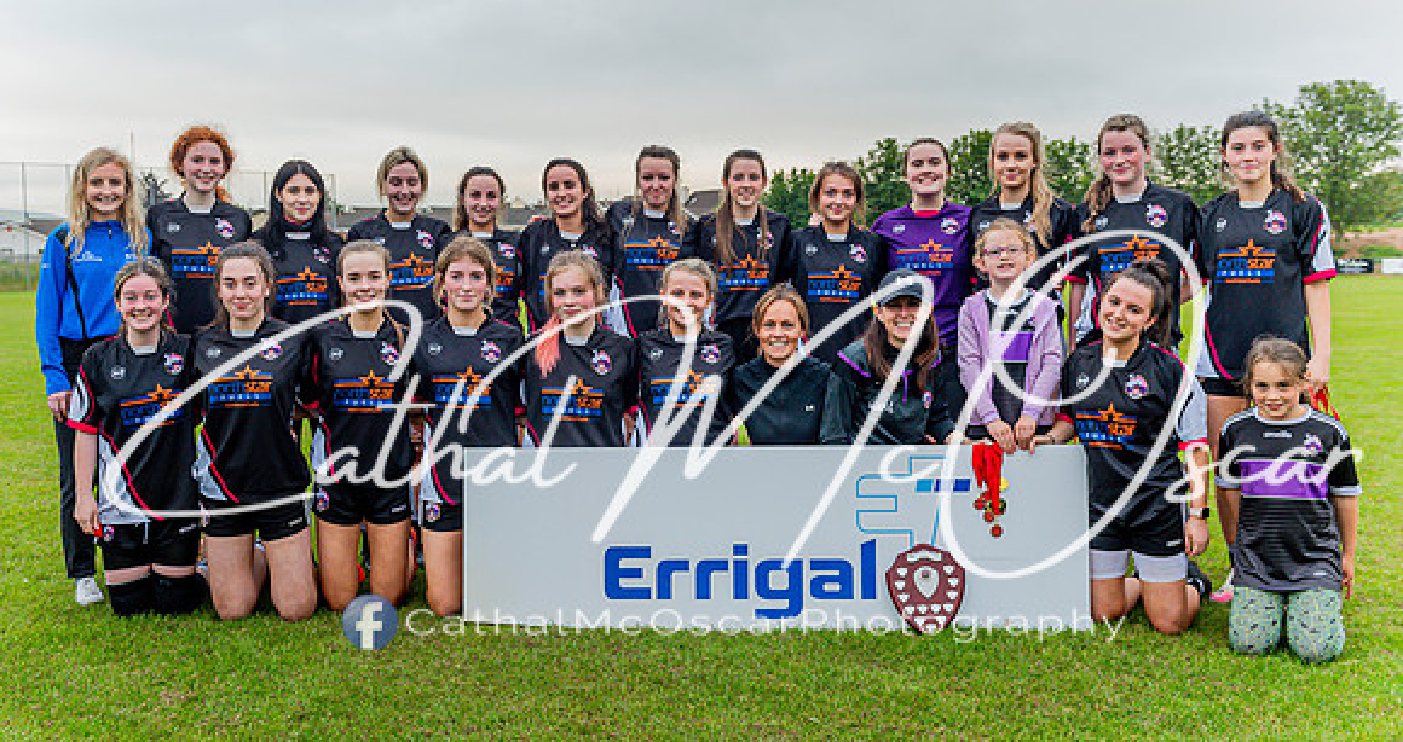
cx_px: 626
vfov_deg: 29.4
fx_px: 1416
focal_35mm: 39
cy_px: 394
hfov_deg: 52.6
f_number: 2.8
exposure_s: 1/125
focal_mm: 32
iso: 500
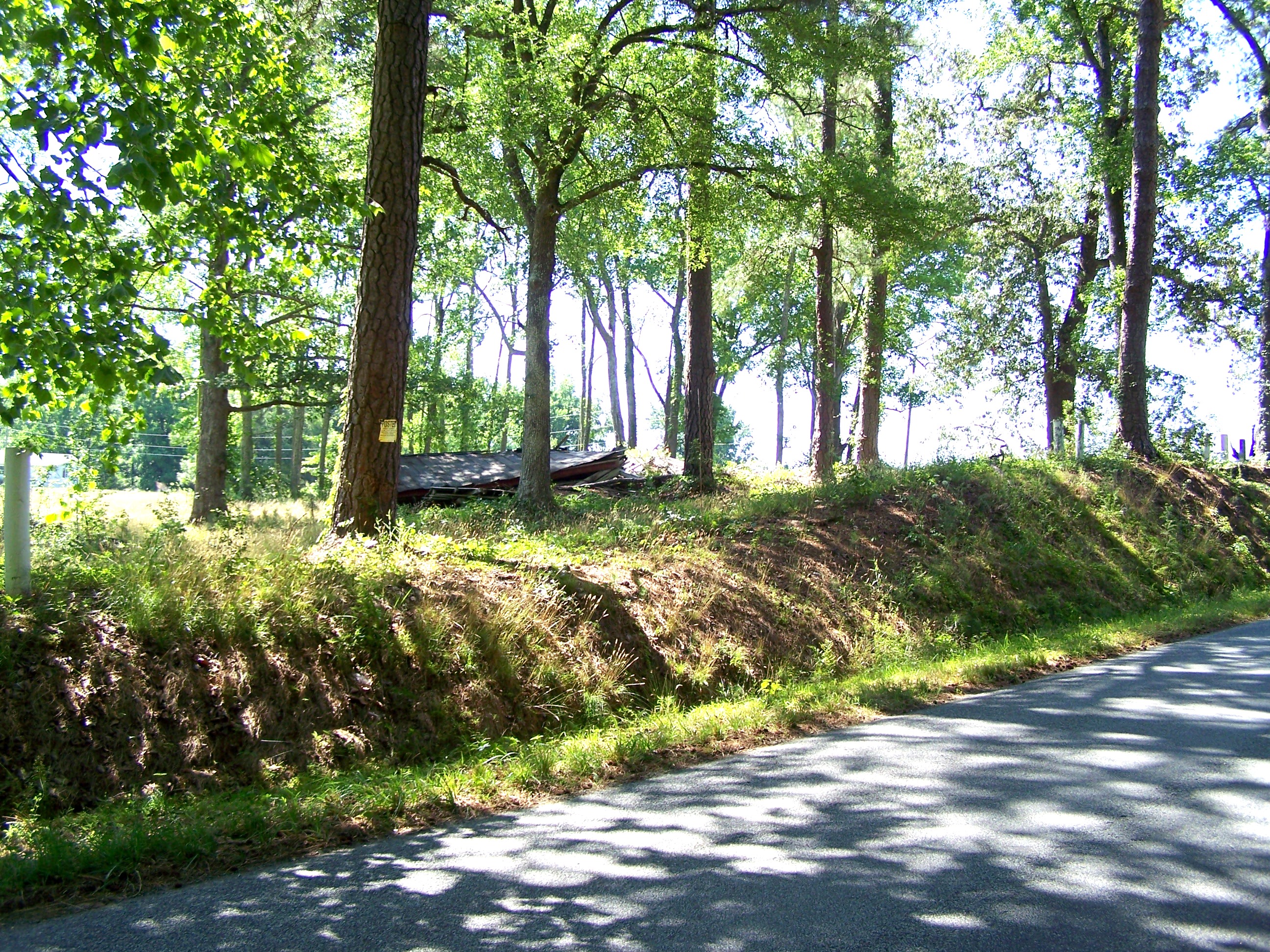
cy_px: 476
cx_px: 635
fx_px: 1394
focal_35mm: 38
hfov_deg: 49.0
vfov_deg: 37.7
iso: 64
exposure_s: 1/160
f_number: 2.8
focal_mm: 6.3
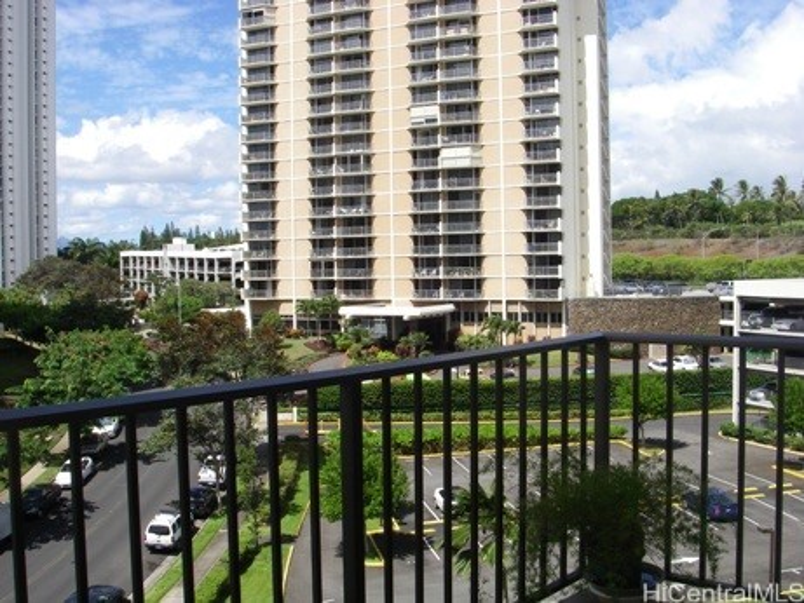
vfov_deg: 37.7
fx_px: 883
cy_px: 302
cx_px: 402
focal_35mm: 38
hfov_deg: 49.0
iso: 64
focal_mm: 6.3
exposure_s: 1/200
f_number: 6.6
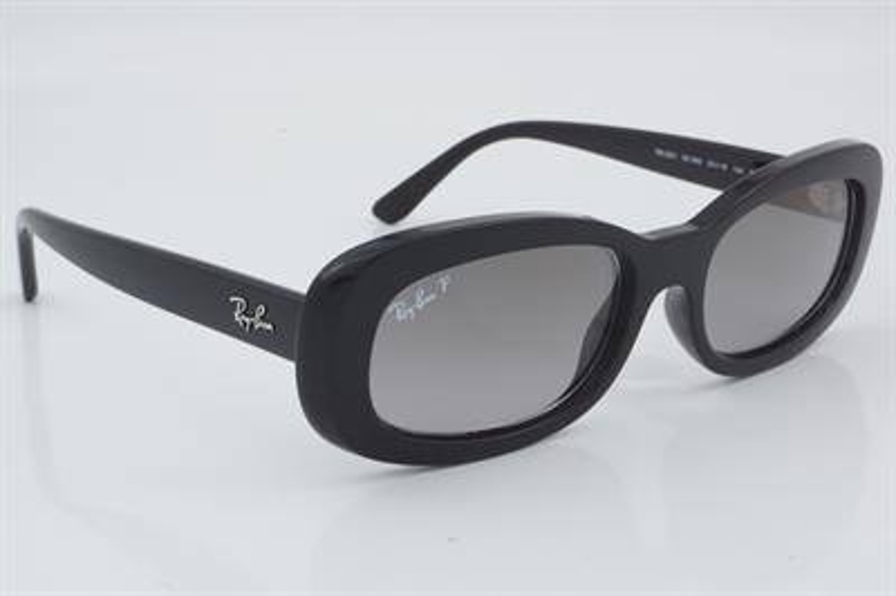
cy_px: 298
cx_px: 448
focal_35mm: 75
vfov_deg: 18.2
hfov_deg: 27.0
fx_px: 1865
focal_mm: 50
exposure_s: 1/3
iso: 100
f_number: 32
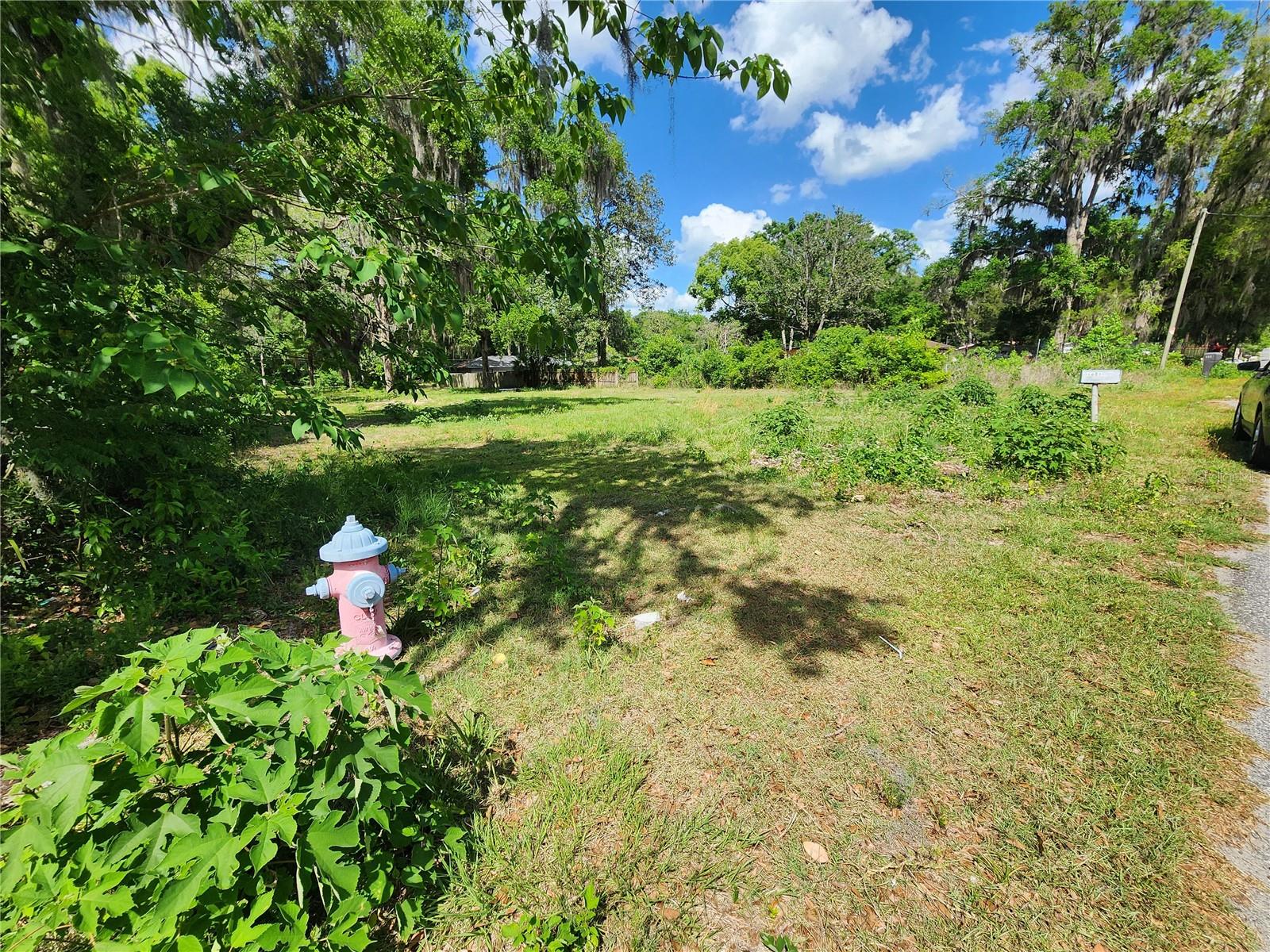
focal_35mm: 13
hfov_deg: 106.2
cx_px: 635
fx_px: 477
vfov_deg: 89.9
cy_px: 476
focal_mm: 2.2
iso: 50
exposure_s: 1/1361
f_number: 2.2
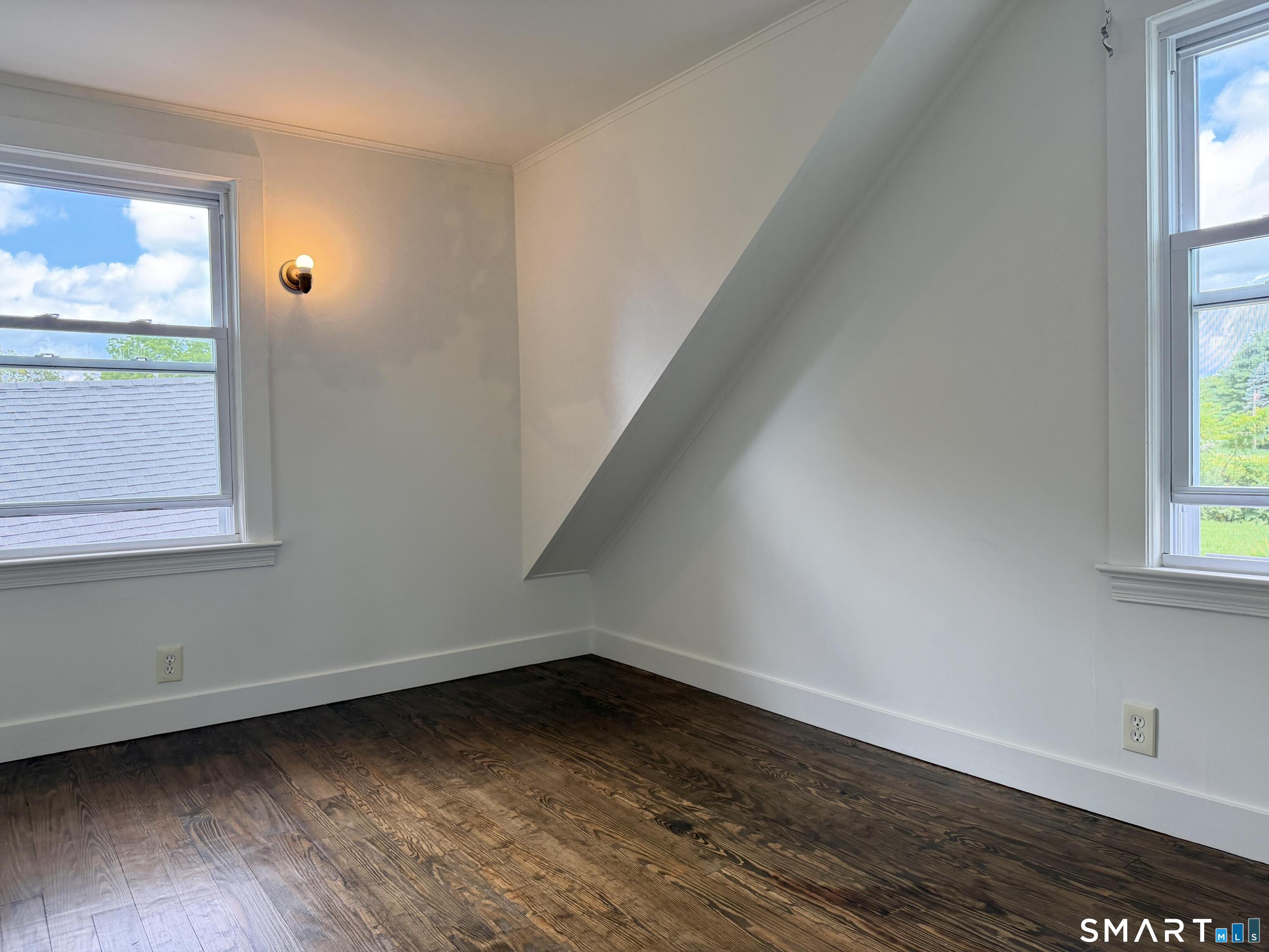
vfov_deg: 56.8
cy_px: 476
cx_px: 634
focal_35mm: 24
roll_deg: +1.4
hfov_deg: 71.6
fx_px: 880
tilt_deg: -1.7
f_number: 1.78
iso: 200
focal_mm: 6.76
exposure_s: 1/216
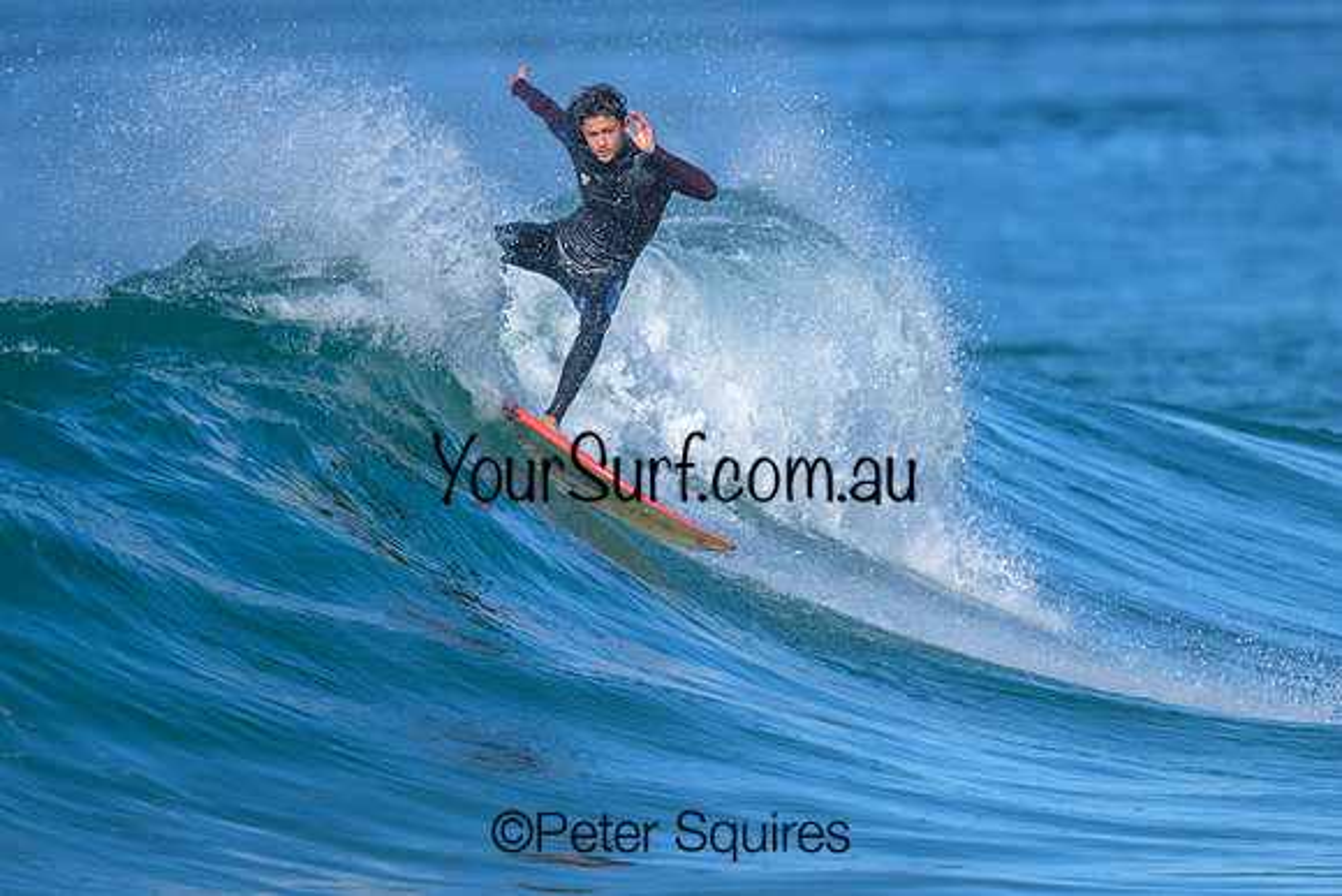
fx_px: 41032
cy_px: 489
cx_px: 595
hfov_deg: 1.9
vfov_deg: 1.3
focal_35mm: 1101
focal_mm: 800
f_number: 6.3
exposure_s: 1/2000
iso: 280
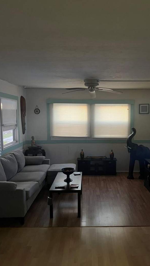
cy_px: 132
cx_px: 97
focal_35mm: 29
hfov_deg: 39.8
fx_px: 205
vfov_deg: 66.1
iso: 500
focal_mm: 5.1
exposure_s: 1/30
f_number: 1.6
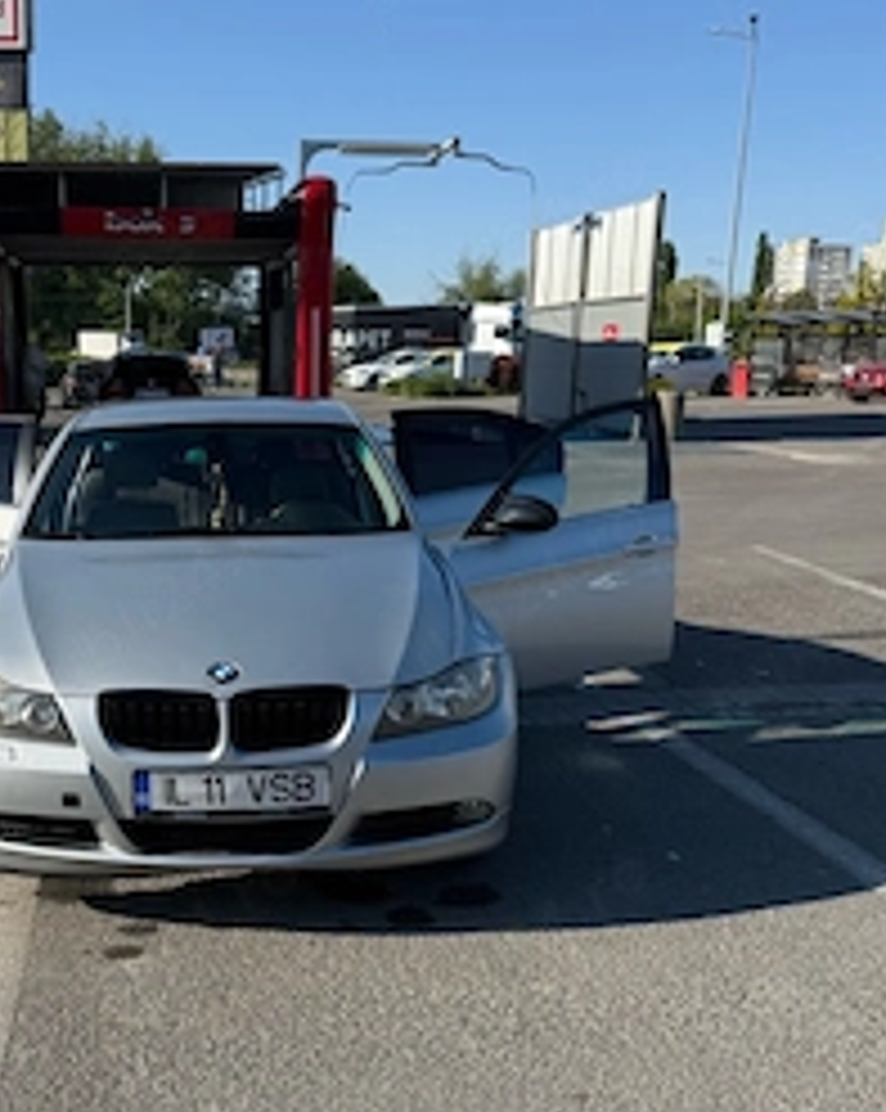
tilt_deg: -13.6
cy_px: 666
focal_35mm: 38
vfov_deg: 47.7
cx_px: 243
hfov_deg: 38.3
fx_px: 1248
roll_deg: +0.4
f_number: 1.78
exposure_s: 1/5319
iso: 125
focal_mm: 6.76
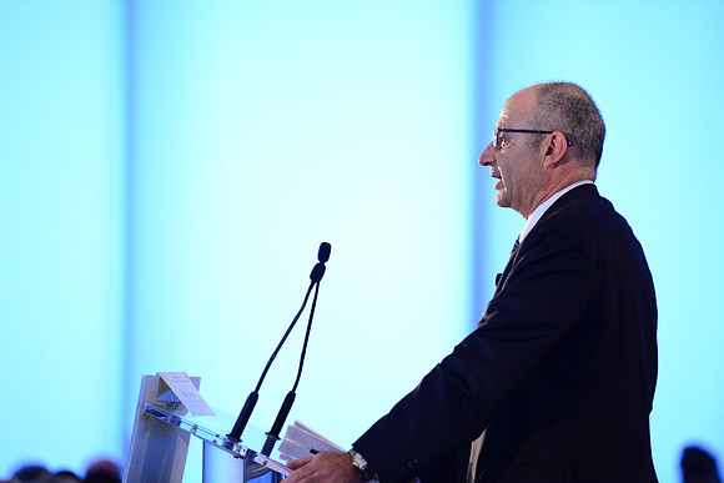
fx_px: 4023
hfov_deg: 10.3
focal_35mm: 200
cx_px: 362
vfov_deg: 6.9
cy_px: 242
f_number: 2.8
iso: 4000
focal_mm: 200
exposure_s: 1/125
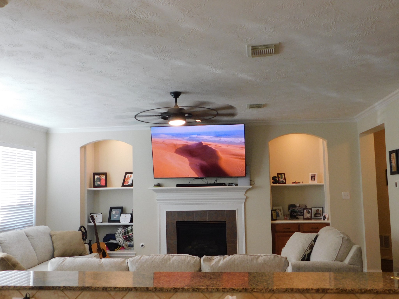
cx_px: 200
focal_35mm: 36
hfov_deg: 51.4
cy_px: 150
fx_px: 415
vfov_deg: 39.7
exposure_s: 1/30
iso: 200
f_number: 3.5
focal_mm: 6.3
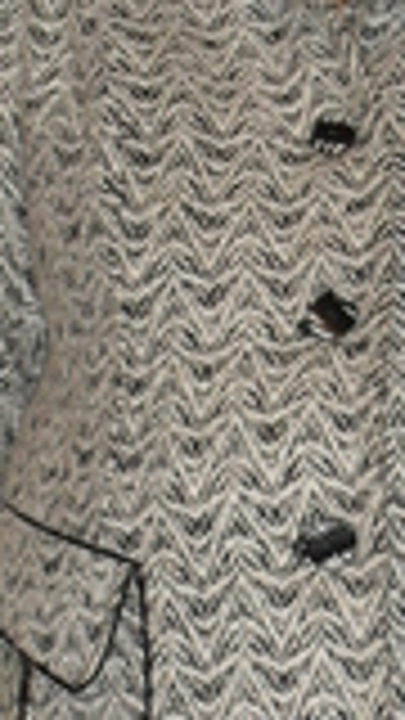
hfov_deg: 6.9
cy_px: 806
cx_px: 292
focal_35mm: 175
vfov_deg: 12.1
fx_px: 3341
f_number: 4.3
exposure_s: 1/60
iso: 200
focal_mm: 10.1
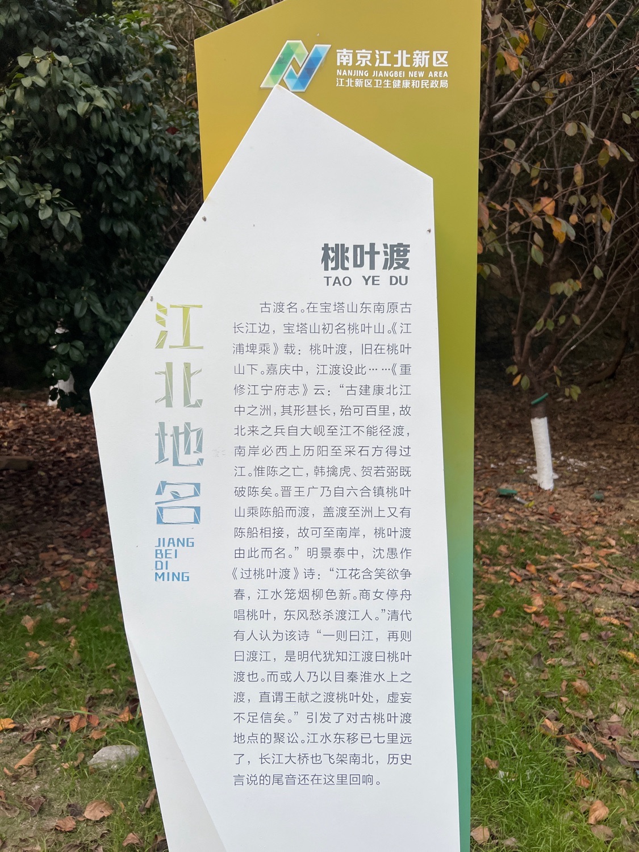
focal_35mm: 26
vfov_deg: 67.3
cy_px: 426
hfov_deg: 53.1
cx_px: 320
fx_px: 640
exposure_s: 1/121
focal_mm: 5.7
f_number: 1.5
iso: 125
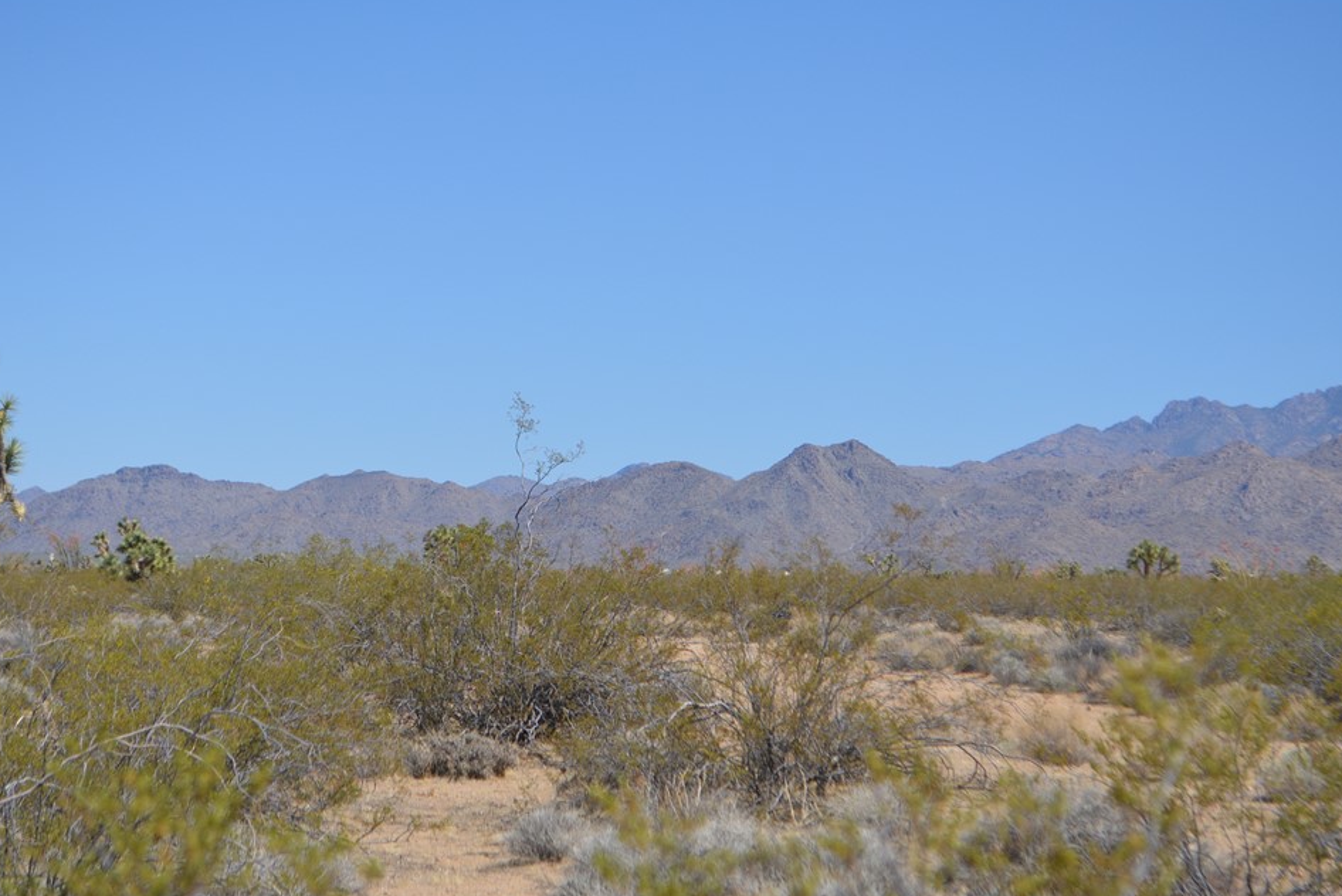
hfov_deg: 21.5
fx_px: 3527
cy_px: 471
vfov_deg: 14.5
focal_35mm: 95
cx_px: 610
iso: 400
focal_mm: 55
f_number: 7.1
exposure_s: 1/1600
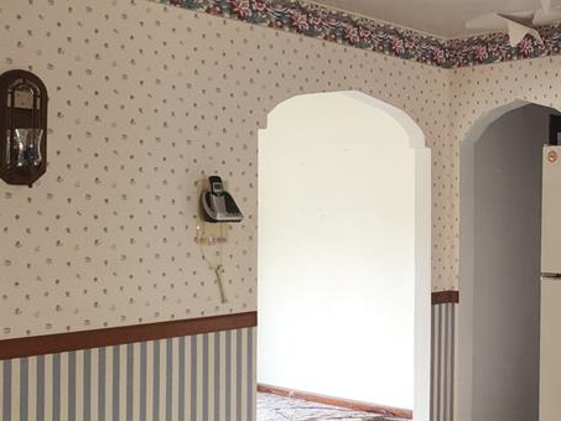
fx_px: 843
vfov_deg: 28.0
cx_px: 572
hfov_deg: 33.4
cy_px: 197
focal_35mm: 52
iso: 100
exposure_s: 1/24
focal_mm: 6.4
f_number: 1.8
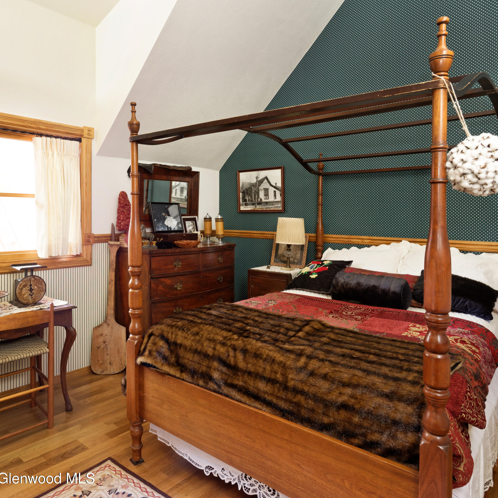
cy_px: 245
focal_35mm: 25
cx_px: 215
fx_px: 407
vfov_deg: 62.9
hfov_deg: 62.7
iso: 500
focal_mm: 19
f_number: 7.1
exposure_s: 1/50
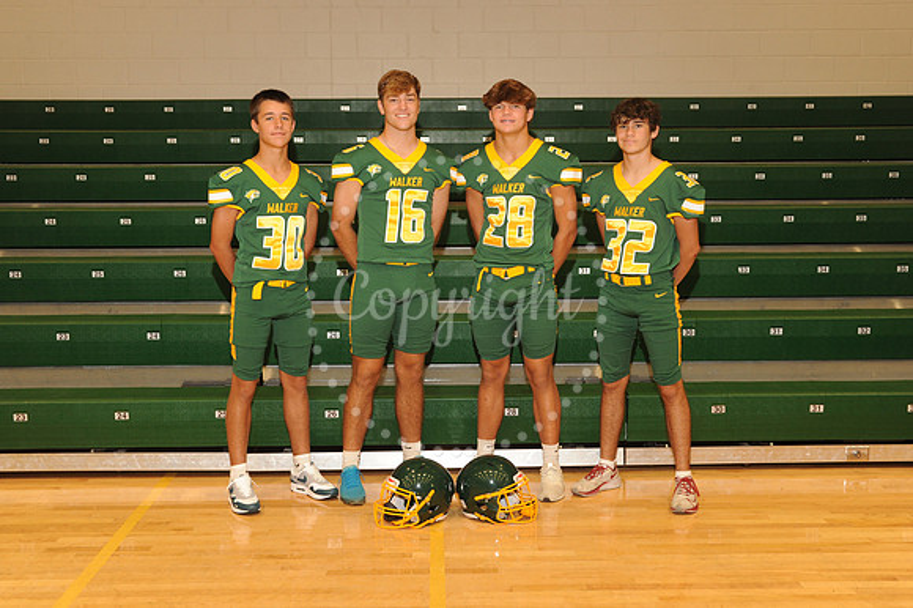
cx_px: 456
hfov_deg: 42.8
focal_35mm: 46
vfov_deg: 29.2
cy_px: 304
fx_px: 1166
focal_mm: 46
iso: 1250
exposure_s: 1/60
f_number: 6.3
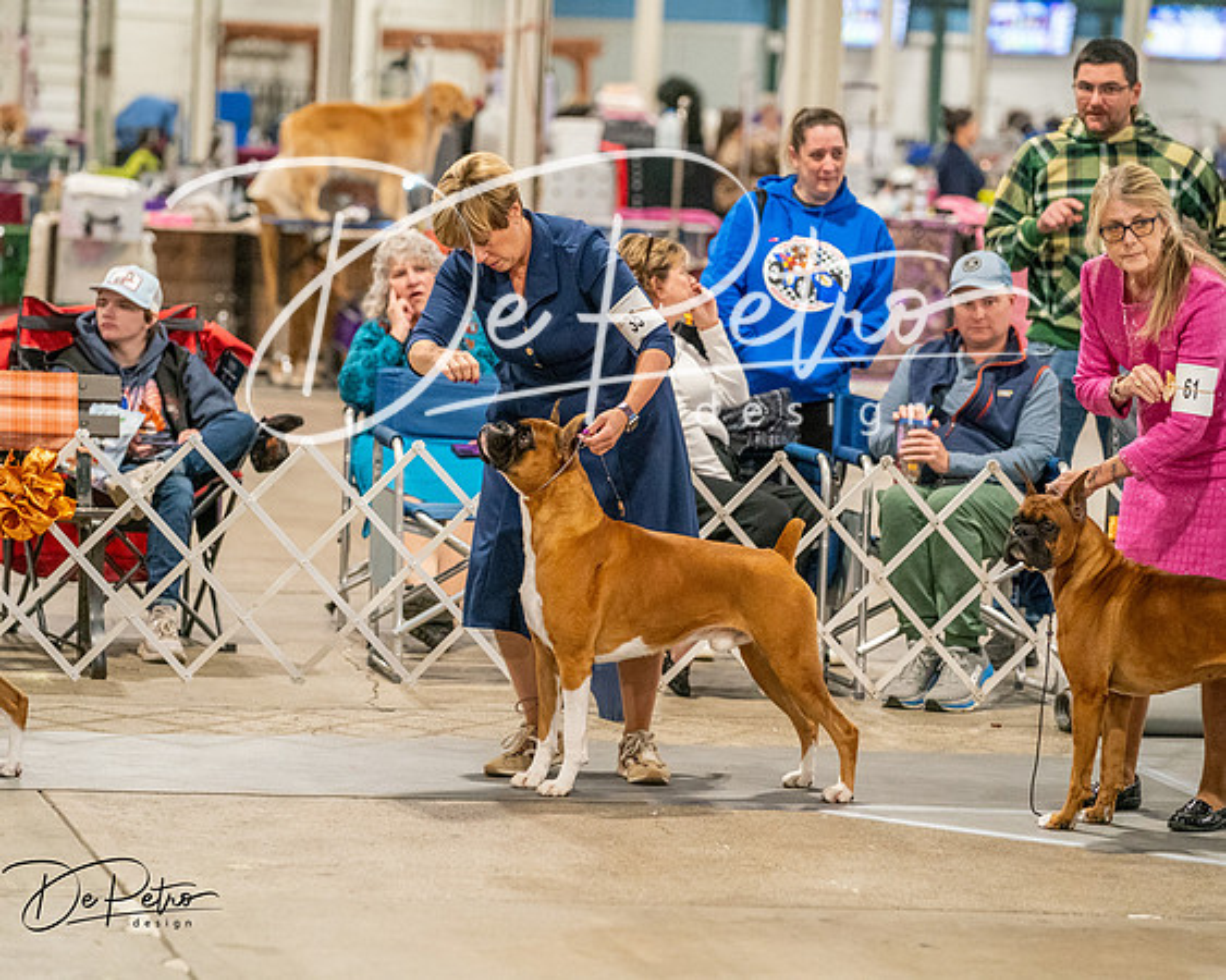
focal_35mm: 167
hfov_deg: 11.6
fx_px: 6046
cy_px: 490
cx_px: 613
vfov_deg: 9.3
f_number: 3.5
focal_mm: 148
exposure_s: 1/250
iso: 6400
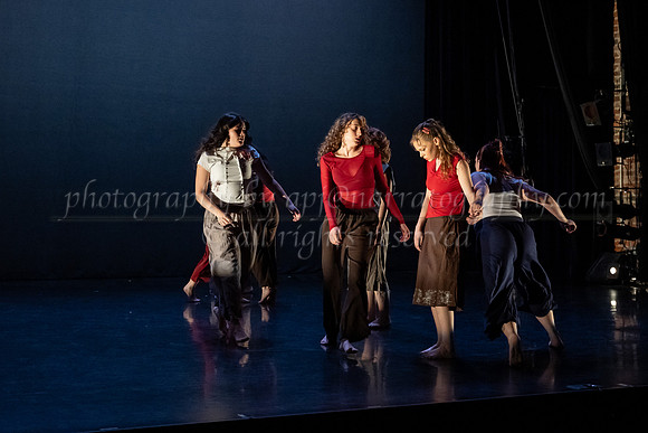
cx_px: 346
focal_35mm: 62
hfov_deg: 32.3
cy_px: 158
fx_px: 1120
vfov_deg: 21.8
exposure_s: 1/400
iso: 4000
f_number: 4
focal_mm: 49
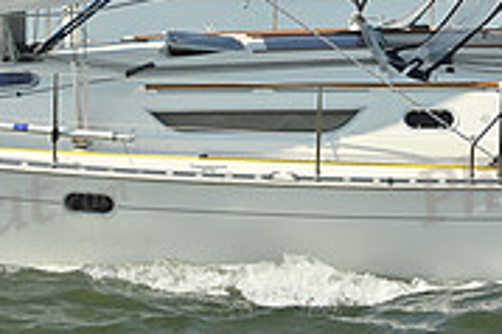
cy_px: 46
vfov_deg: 6.0
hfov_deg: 9.1
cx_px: 275
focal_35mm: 227
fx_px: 3162
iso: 320
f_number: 9
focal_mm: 70
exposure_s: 1/1250
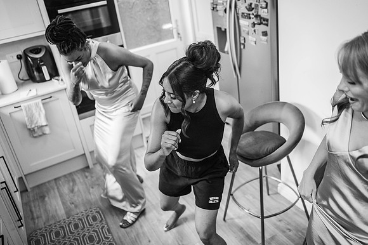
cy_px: 122
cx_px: 184
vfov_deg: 37.8
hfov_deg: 54.5
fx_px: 358
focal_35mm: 35
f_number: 2.2
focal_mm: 35
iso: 1250
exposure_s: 1/200
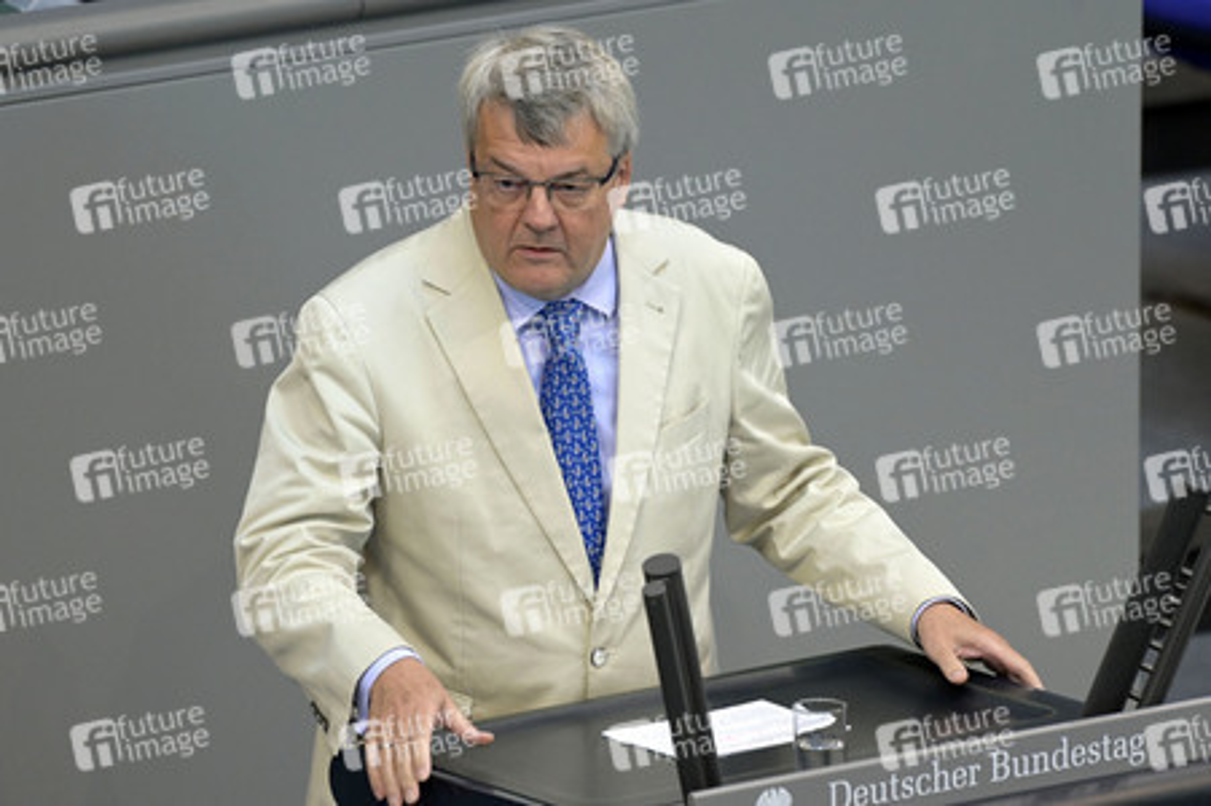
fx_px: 13109
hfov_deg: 5.3
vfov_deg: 3.5
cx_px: 606
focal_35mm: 390
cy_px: 403
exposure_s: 1/400
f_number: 5.6
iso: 8000
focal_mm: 390
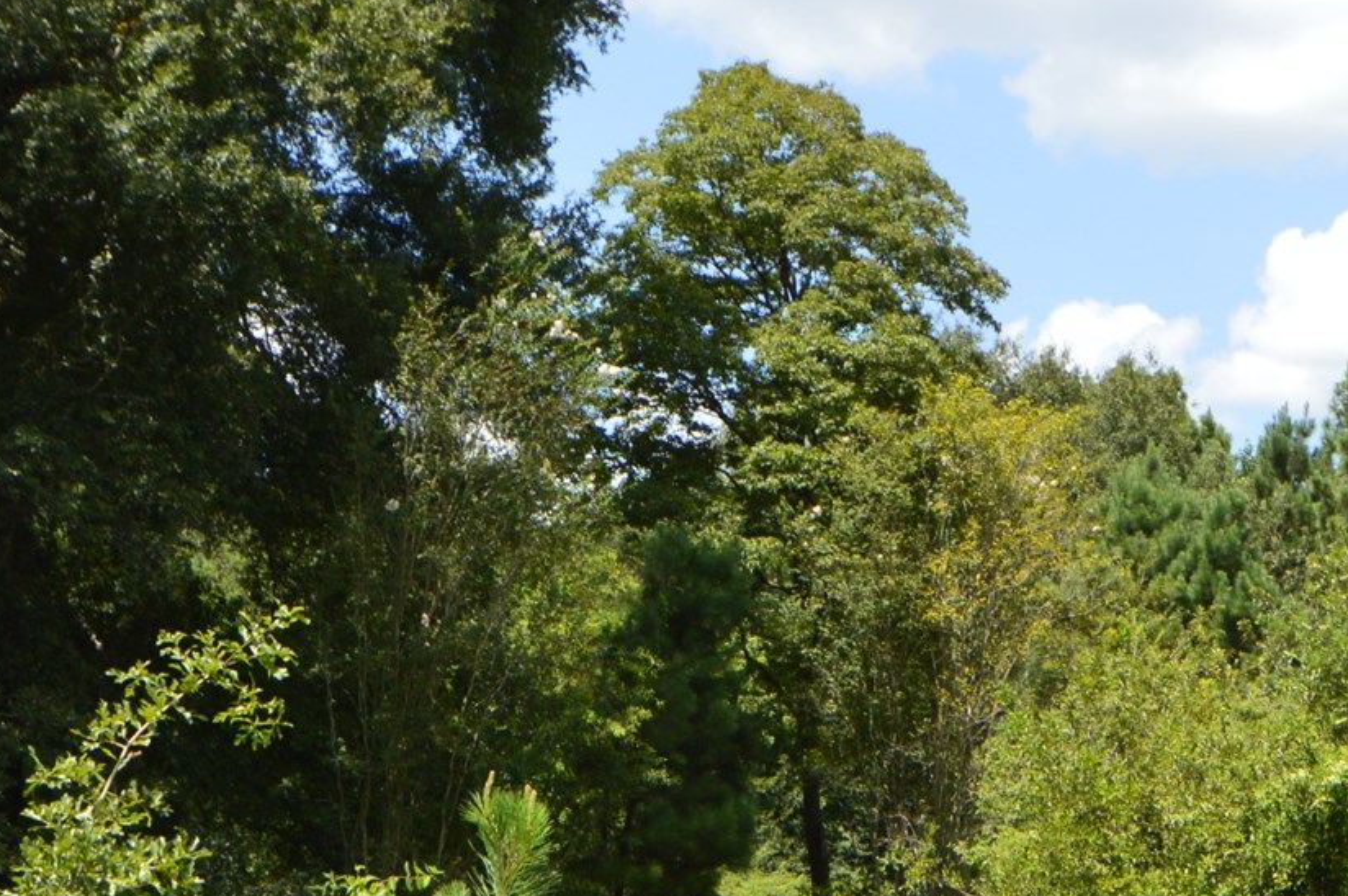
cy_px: 755
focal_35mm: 95
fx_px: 3554
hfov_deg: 21.0
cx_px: 1220
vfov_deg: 14.3
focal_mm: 24
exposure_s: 1/320
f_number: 10
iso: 400
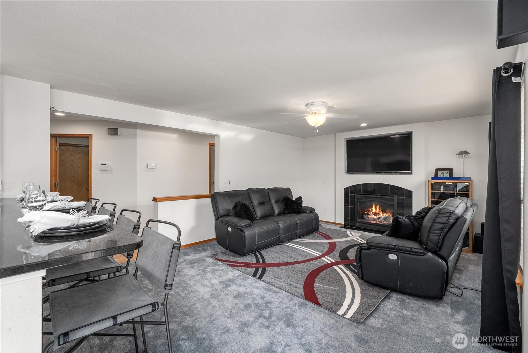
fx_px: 220
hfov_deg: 100.4
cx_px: 264
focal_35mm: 15
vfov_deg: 77.4
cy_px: 176
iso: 1000
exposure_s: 1/8
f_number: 7.1
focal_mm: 15
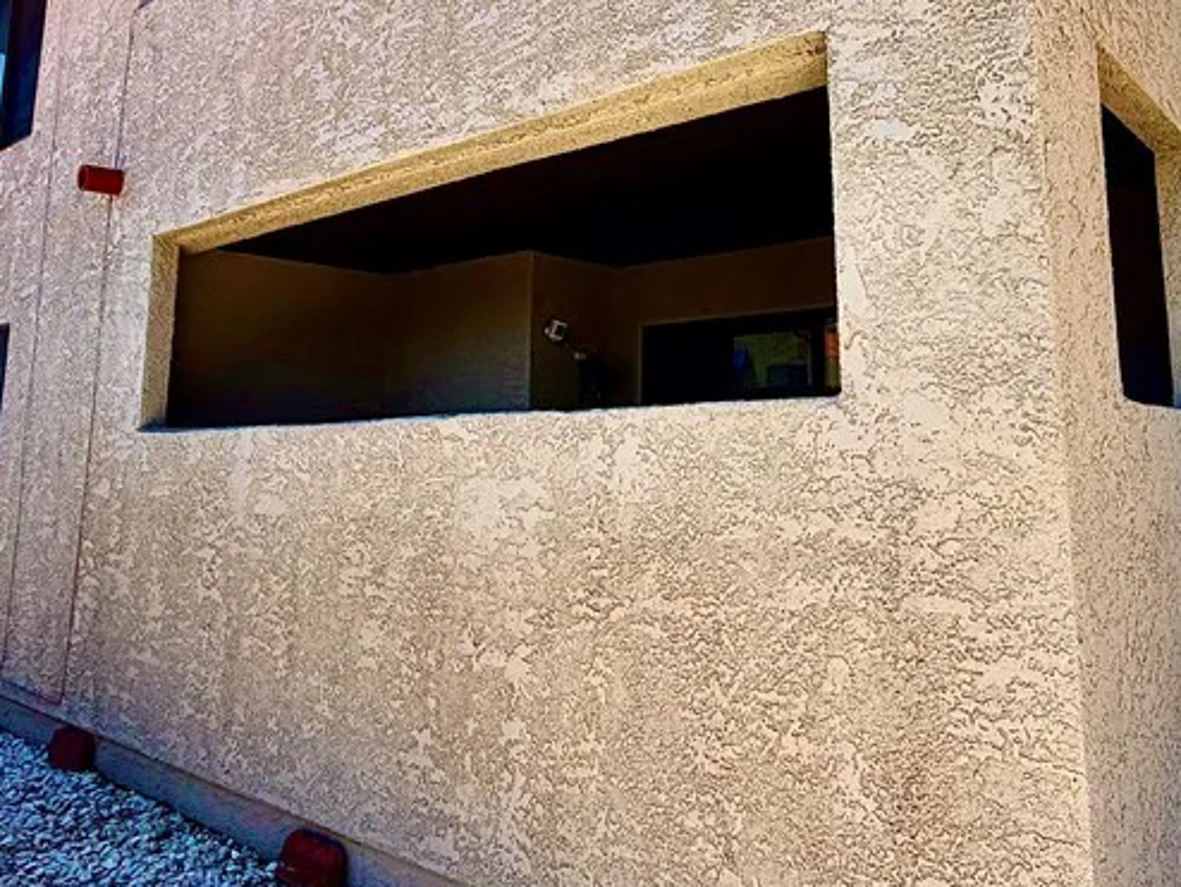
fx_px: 990
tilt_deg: +8.1
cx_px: 677
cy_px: 287
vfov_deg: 47.4
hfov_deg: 61.4
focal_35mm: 29
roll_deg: +0.8
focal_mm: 2.22
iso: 32
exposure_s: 1/770
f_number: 2.2
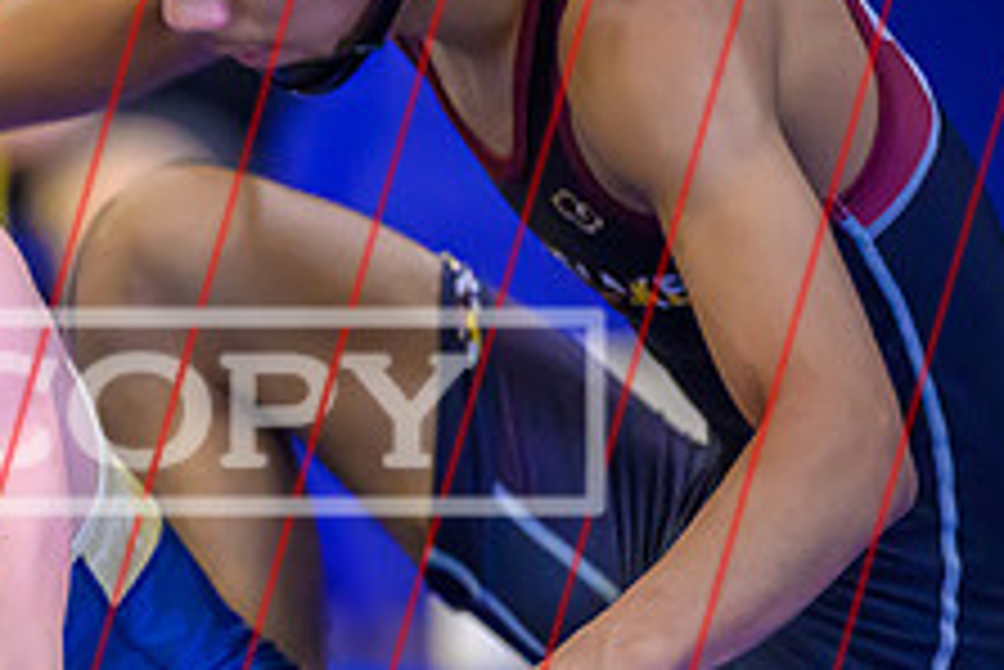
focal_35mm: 553
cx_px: -319
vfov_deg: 2.5
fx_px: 15432
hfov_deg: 3.7
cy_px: 499
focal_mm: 200
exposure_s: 1/640
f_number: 2.8
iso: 6400
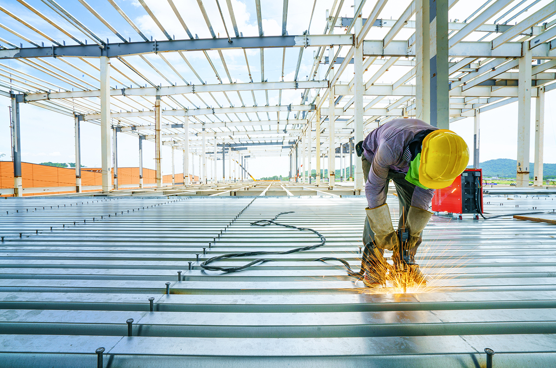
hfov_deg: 96.8
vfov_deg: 73.5
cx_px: 278
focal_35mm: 16
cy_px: 184
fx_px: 247
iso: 100
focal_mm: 16
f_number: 22
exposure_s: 1/20
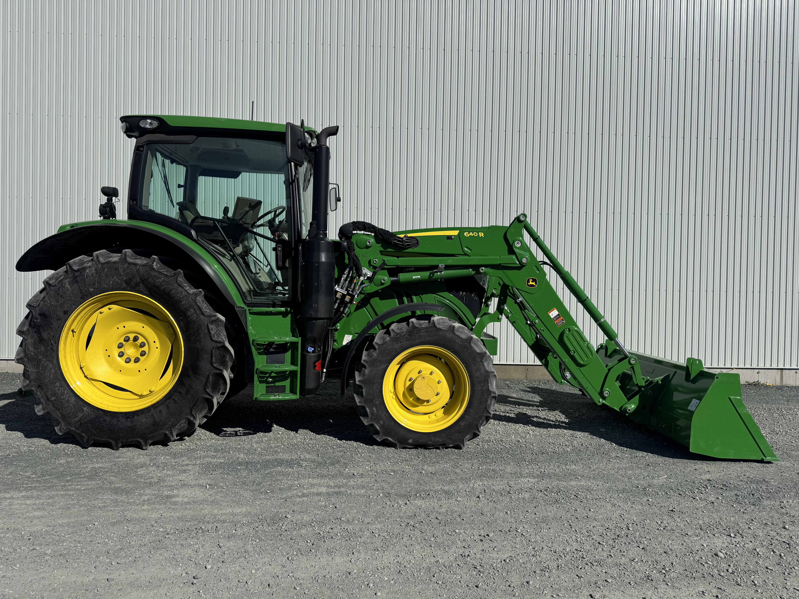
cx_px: 400
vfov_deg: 56.8
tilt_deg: -0.2
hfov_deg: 71.6
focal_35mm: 24
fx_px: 554
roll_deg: +0.5
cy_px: 300
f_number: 1.78
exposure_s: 1/9009
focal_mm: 6.76
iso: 80
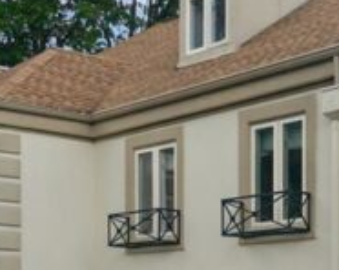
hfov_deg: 18.8
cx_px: 279
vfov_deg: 14.5
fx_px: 1011
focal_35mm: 101
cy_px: 361
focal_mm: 8.7
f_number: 1.8
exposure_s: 1/6400
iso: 410
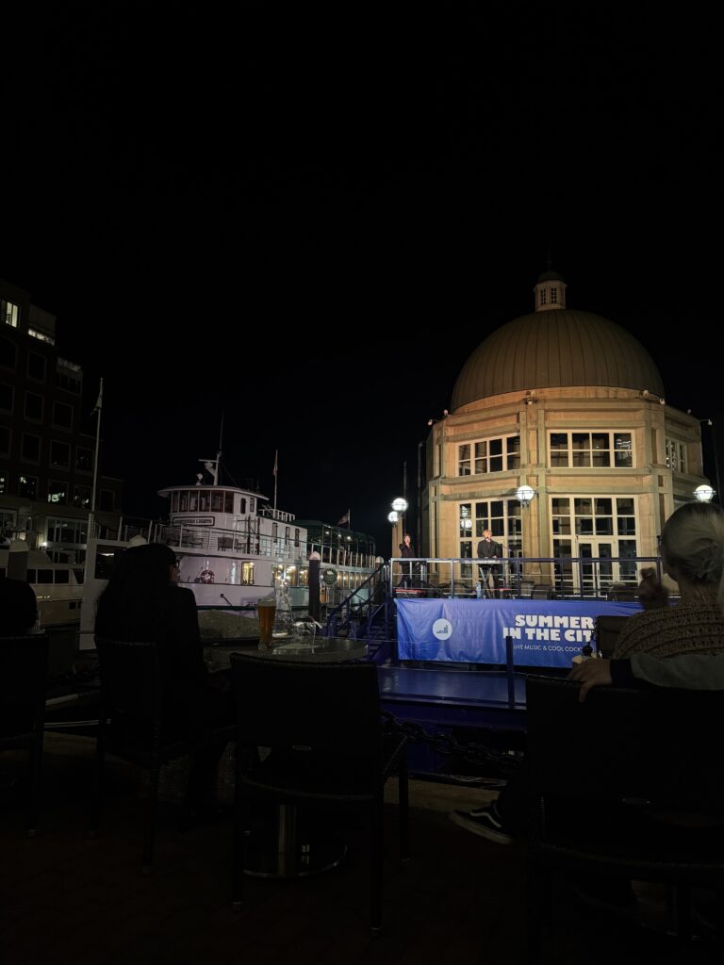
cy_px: 482
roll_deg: +0.0
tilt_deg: +6.6
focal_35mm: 24
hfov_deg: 56.8
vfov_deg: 71.6
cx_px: 362
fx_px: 669
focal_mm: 6.76
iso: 400
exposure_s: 1/60
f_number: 1.78
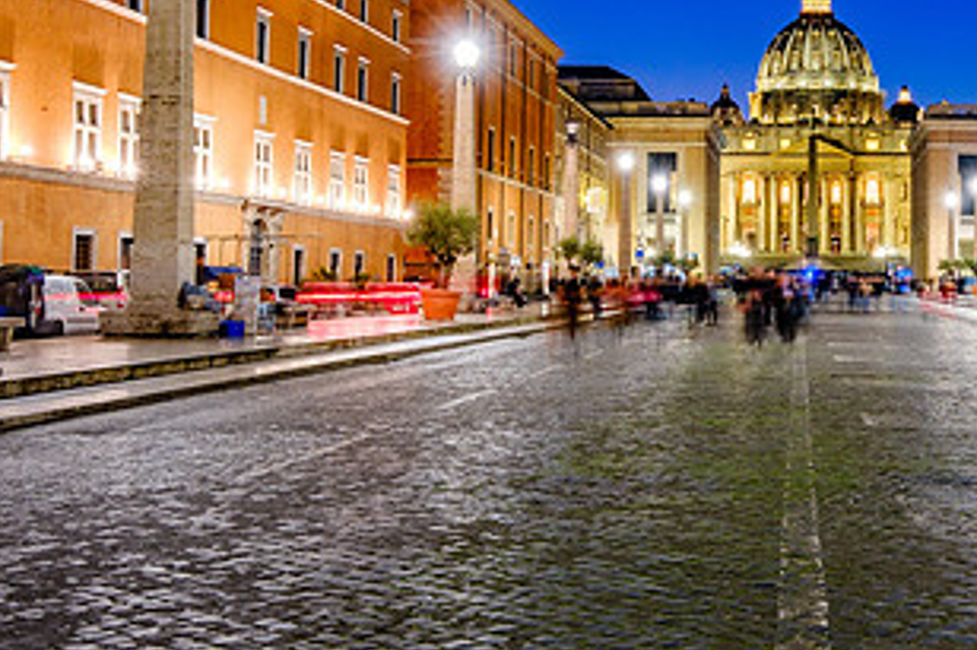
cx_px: 816
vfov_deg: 24.0
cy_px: 206
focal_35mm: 56
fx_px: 1519
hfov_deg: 34.3
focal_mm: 19.1
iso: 160
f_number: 8
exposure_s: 12
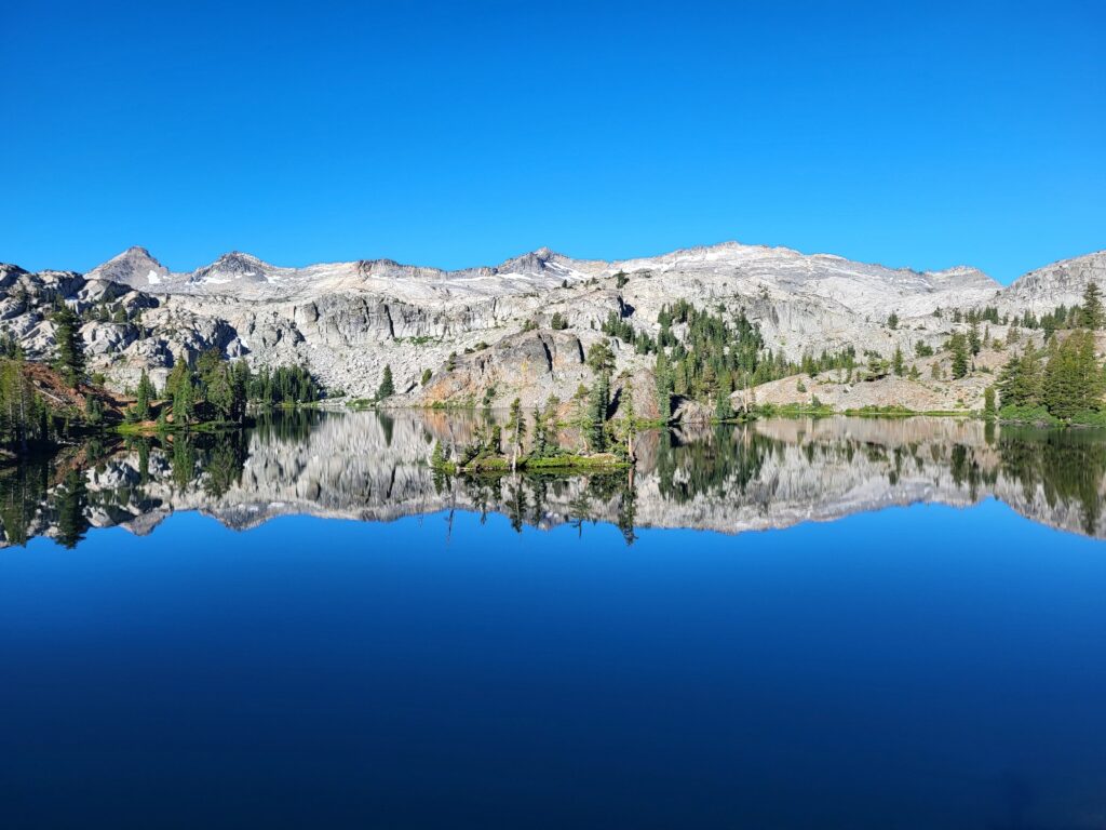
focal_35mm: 26
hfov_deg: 67.3
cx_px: 553
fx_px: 831
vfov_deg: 53.1
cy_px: 415
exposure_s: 1/1667
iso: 40
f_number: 1.8
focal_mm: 5.4
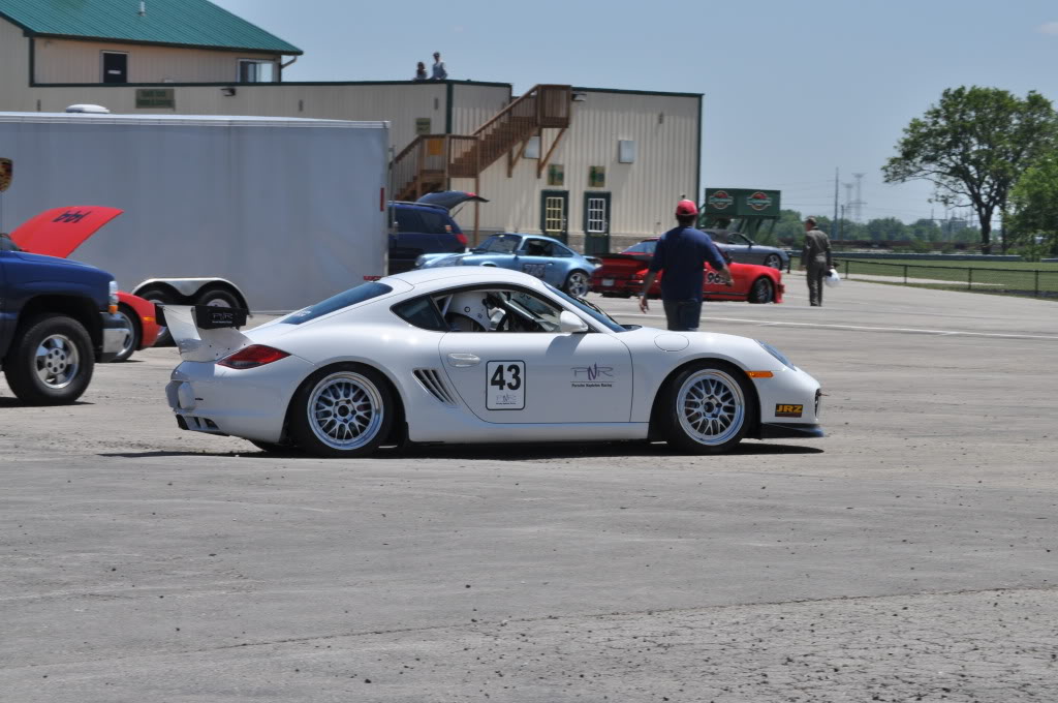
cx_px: 529
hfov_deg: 14.0
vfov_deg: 9.3
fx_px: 4315
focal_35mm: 147
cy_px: 352
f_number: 16
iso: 200
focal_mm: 98
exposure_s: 1/200
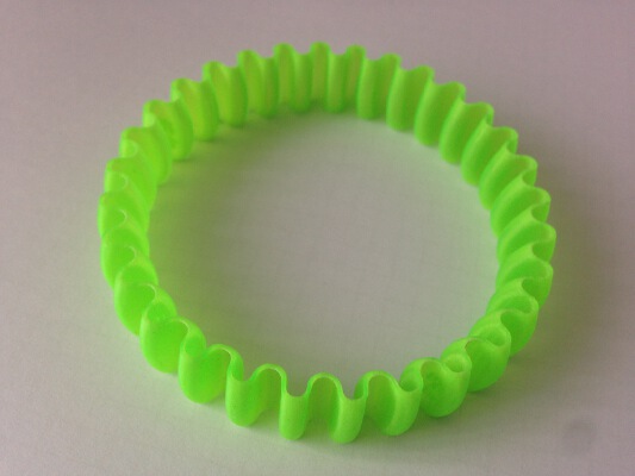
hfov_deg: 55.3
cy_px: 238
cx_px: 318
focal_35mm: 33
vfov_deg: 43.0
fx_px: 605
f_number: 2.4
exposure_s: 1/40
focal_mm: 4.12
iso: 50
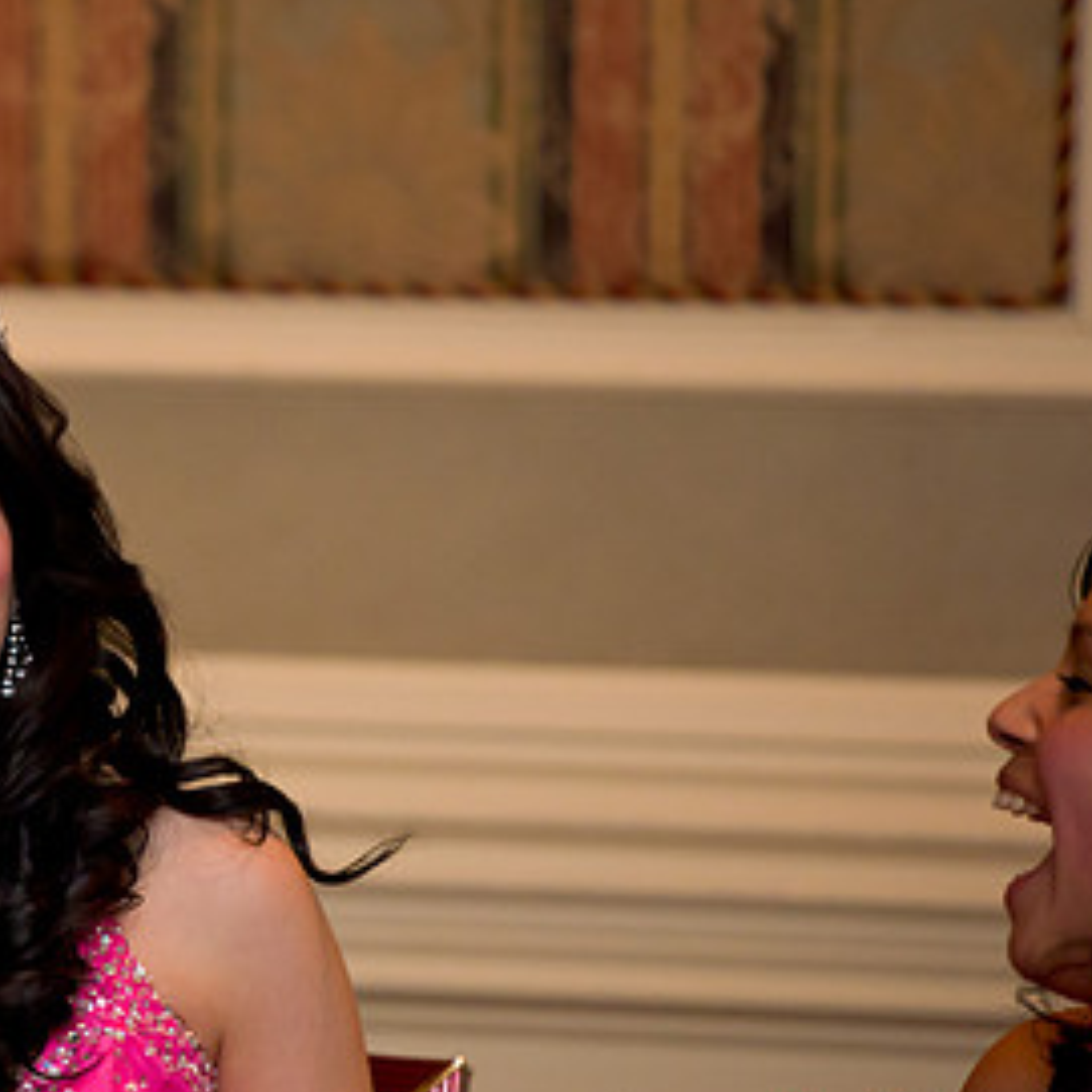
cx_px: -32
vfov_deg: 4.8
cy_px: 544
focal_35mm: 364
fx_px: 12991
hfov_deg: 4.8
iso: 3200
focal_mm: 200
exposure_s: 1/125
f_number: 3.2
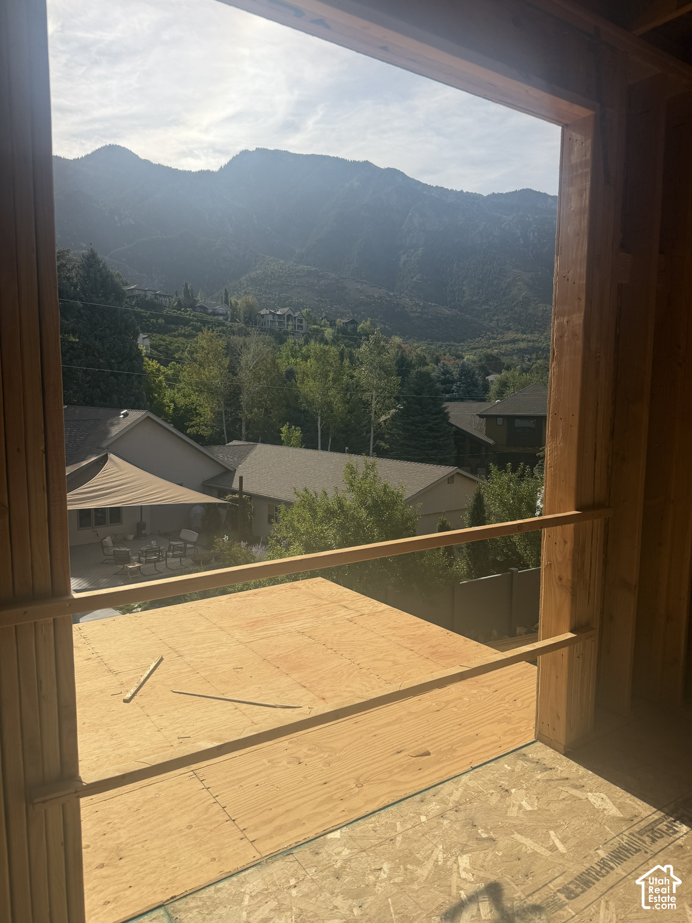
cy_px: 462
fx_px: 640
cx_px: 346
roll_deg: +0.6
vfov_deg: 71.6
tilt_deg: -6.2
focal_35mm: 24
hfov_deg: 56.8
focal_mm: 6.76
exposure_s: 1/6173
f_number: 1.78
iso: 80
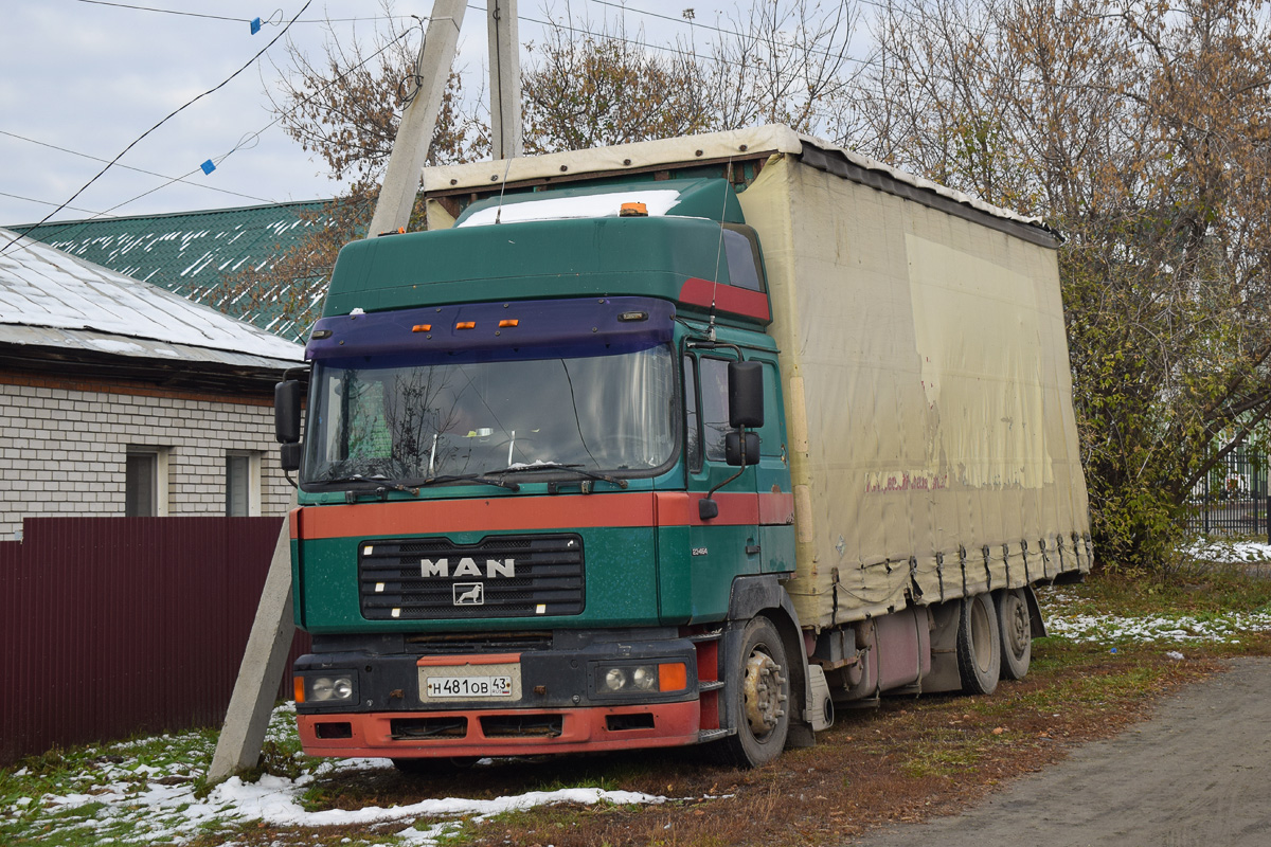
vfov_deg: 22.6
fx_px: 2118
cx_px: 636
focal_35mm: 60
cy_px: 424
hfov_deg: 33.4
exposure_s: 1/400
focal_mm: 40
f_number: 6.3
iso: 200
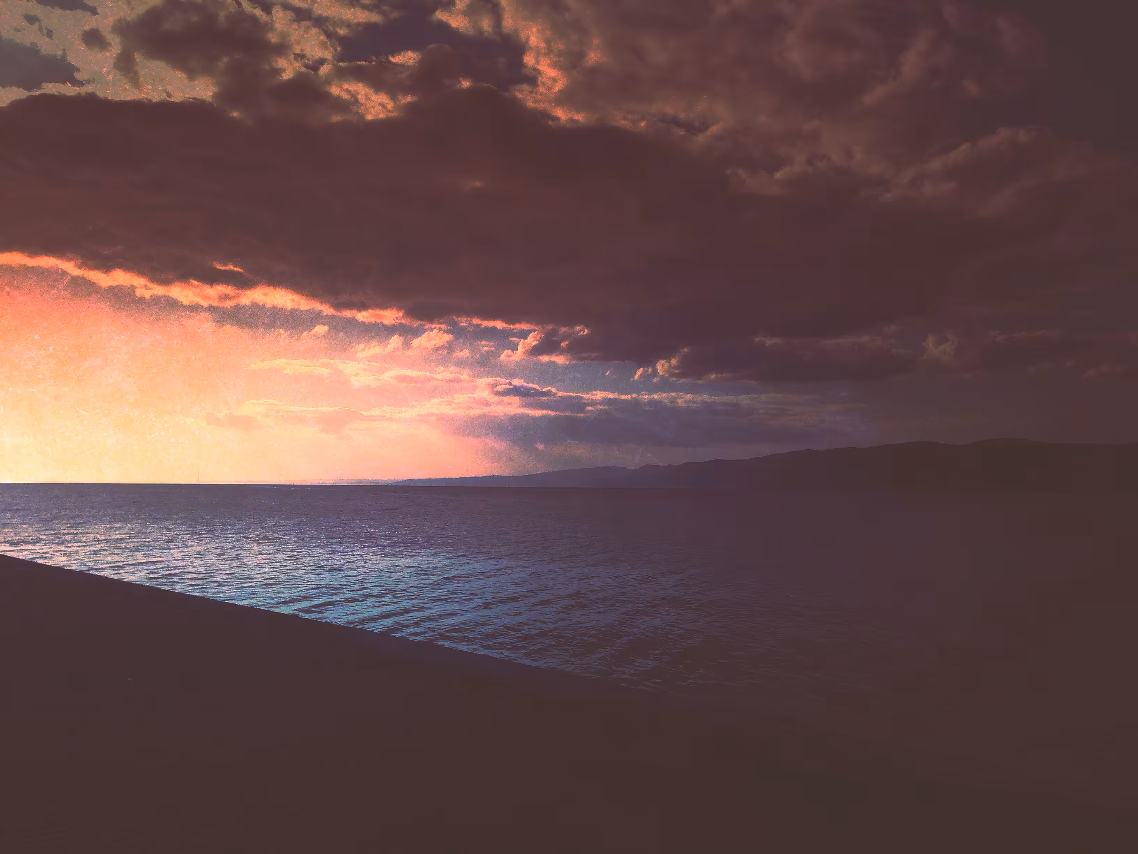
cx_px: 569
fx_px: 1085
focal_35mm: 33
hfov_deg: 55.4
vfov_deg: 42.9
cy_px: 427
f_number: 2.4
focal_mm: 4.12
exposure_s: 1/3623
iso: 50
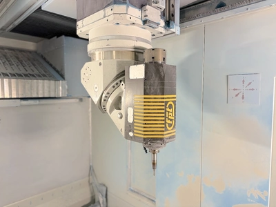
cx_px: 138
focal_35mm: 24
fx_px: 191
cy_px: 104
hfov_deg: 71.6
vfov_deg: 56.8
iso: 160
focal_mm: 6.76
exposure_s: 1/50
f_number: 1.78
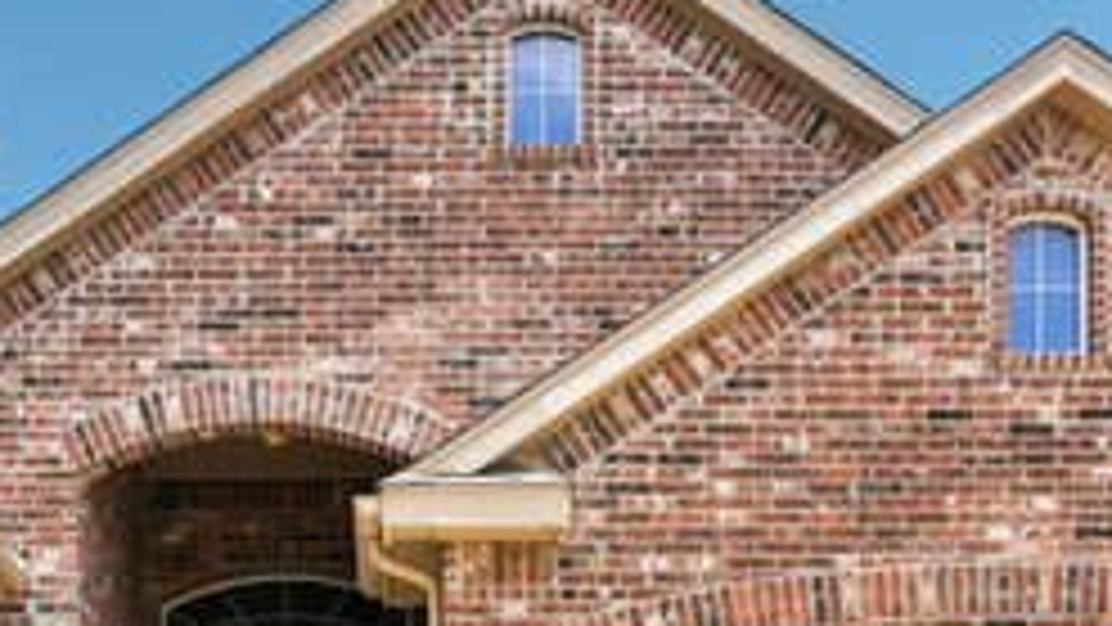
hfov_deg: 36.3
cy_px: 709
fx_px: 1681
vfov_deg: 20.0
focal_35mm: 57
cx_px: 378
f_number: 8
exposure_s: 1/500
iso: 200
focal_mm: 21
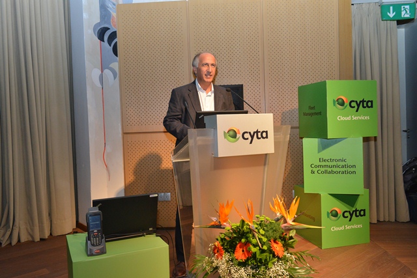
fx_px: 371
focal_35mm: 32
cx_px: 208
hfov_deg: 58.7
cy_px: 139
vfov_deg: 41.1
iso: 2500
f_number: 9
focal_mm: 32
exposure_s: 1/125
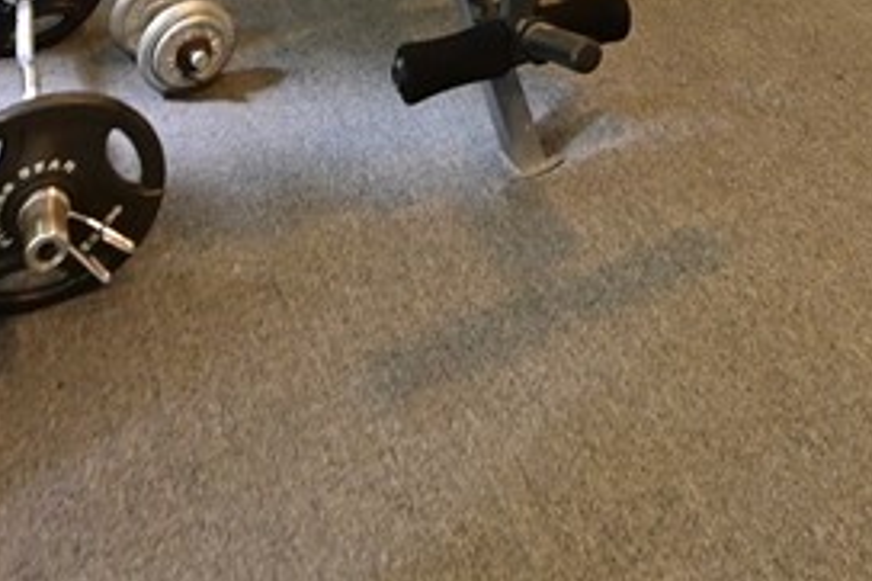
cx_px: 955
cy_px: -562
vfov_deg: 17.6
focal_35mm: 56
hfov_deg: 31.7
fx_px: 1356
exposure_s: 1/8
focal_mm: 14
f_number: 7.1
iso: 1600
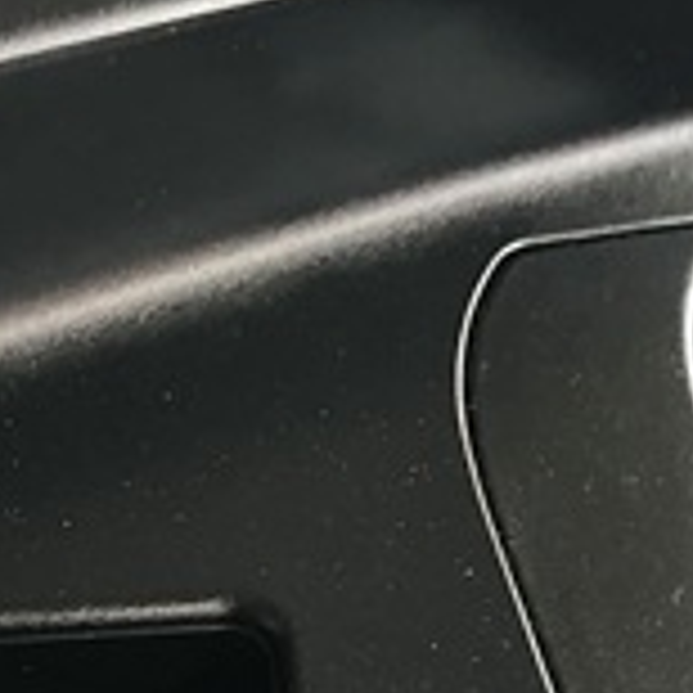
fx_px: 3737
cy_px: 698
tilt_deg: -56.4
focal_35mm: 165
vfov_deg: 10.5
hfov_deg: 10.6
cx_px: 202
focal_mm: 4
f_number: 1.8
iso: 40
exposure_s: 1/30
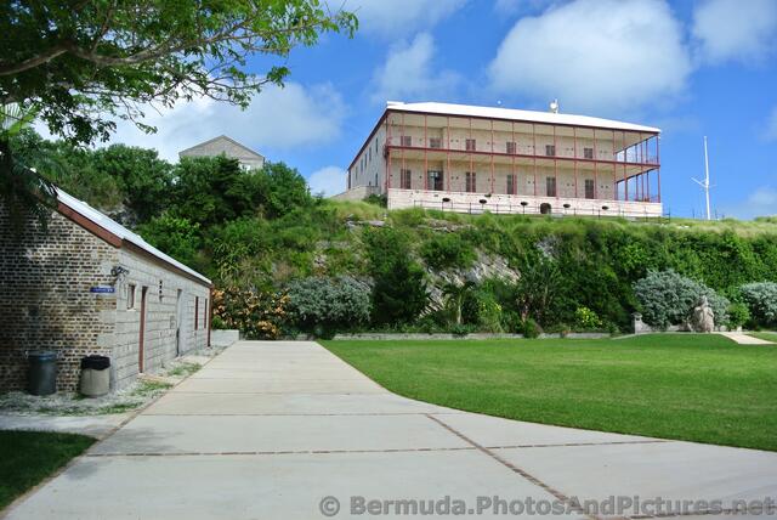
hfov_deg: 63.6
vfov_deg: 45.0
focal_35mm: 29
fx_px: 626
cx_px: 388
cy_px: 260
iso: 100
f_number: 5
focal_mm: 11
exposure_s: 1/800
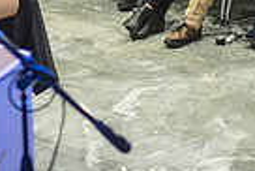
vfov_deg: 8.6
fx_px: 1078
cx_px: 221
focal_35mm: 152
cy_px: -164
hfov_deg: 13.4
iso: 500
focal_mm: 35
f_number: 1.4
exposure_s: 1/50
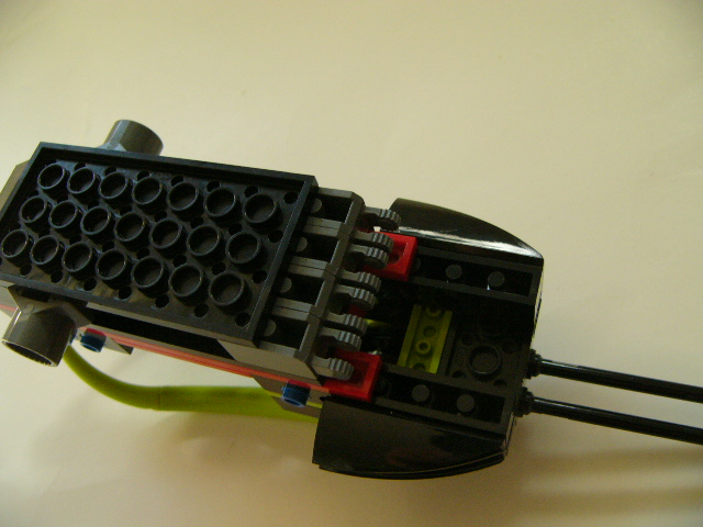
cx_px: 352
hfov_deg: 51.4
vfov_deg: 39.7
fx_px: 731
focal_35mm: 36
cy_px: 264
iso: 200
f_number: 2.8
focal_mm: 6
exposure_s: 1/25
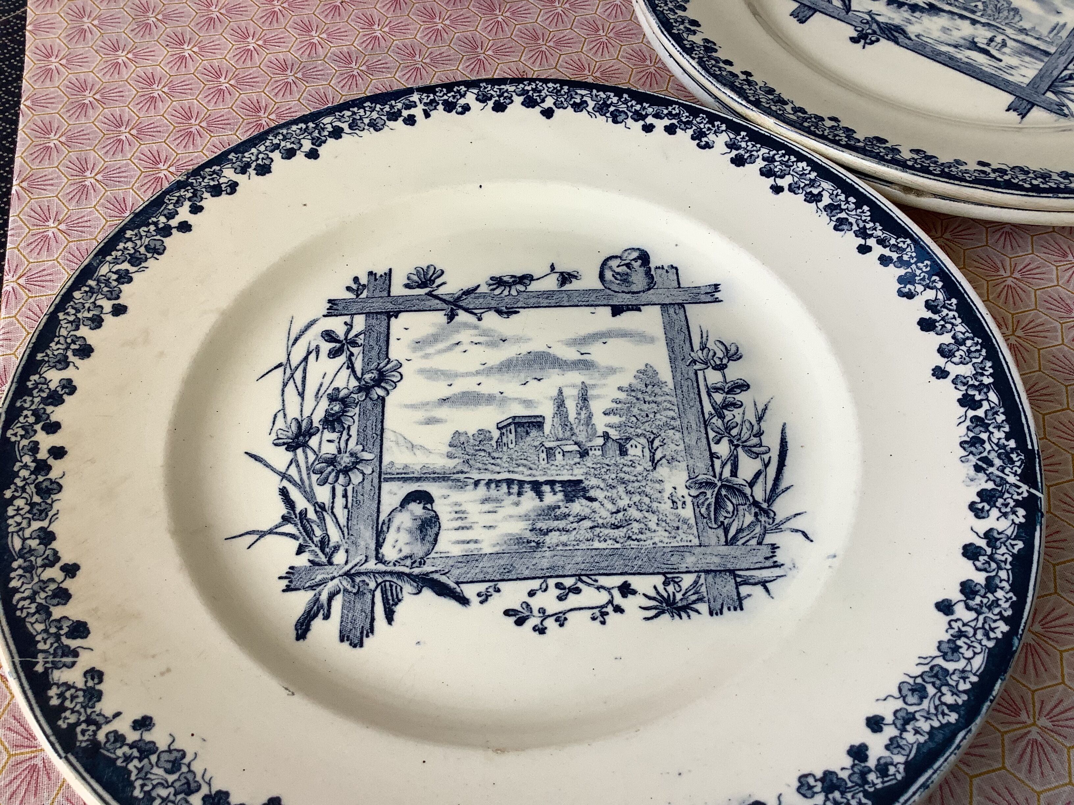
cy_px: 402
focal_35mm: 31
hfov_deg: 58.4
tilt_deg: -53.1
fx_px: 962
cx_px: 537
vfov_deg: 45.4
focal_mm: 3.3
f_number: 2.4
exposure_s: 1/120
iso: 40
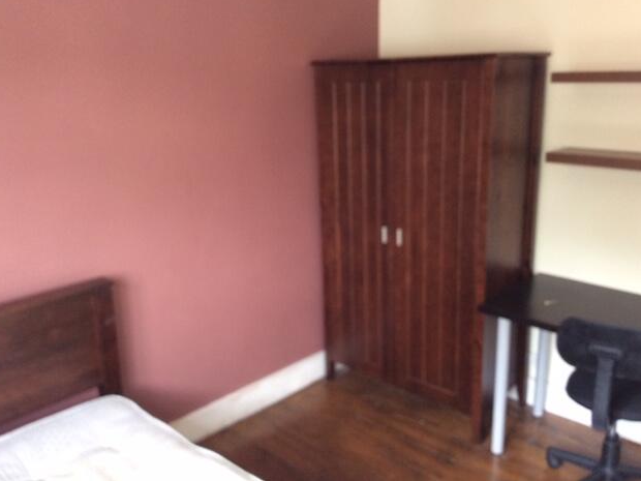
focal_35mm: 34
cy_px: 235
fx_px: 630
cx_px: 320
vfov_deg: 41.8
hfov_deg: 54.0
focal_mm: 3.3
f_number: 2.4
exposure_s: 1/24
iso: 80
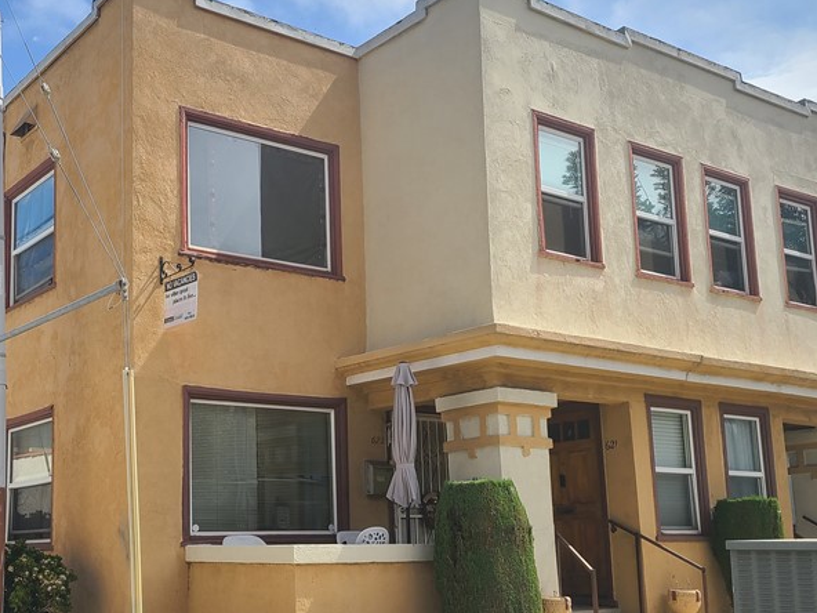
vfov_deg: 32.0
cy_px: 392
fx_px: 1062
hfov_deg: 41.5
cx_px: 268
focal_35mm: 45
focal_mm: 5.4
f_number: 1.8
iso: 40
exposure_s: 1/2308
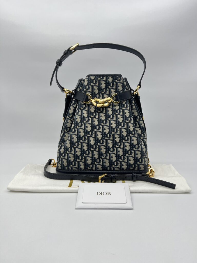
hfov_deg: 53.1
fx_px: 197
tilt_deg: -11.0
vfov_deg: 67.3
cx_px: 98
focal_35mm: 26
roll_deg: +0.2
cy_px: 132
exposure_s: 1/115
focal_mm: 5.7
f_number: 1.5
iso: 32
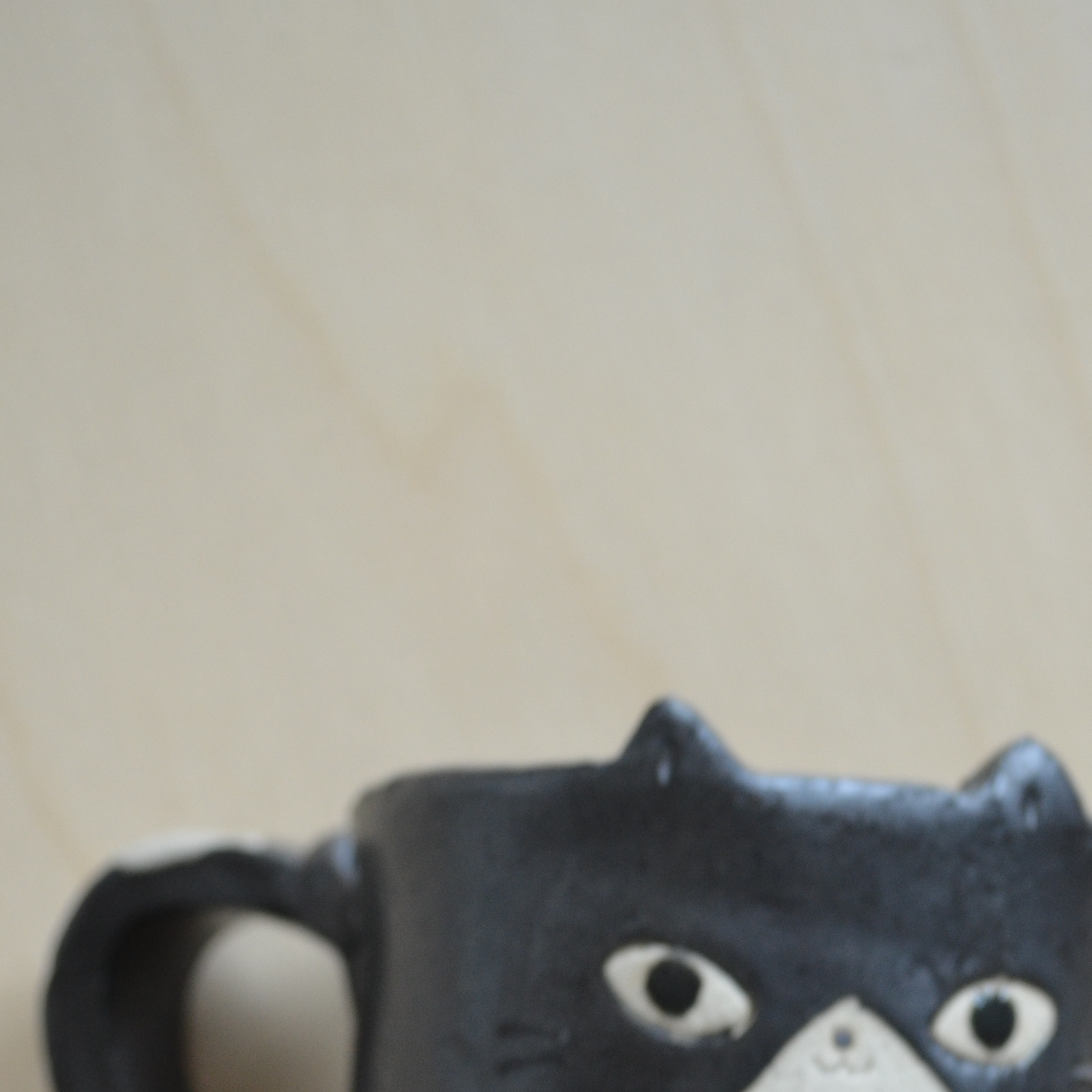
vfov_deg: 18.9
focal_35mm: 89
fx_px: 3176
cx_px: 696
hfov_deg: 19.5
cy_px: 1129
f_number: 4.5
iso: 720
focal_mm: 30
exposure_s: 1/60
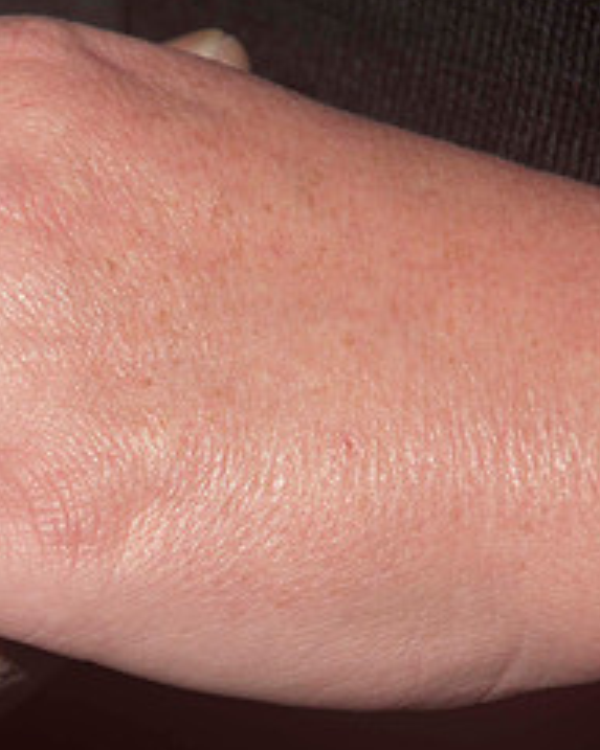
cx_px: -298
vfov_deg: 4.2
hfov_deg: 3.4
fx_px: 10217
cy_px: 435
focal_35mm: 460
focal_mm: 135
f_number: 8
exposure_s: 1/30
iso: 100
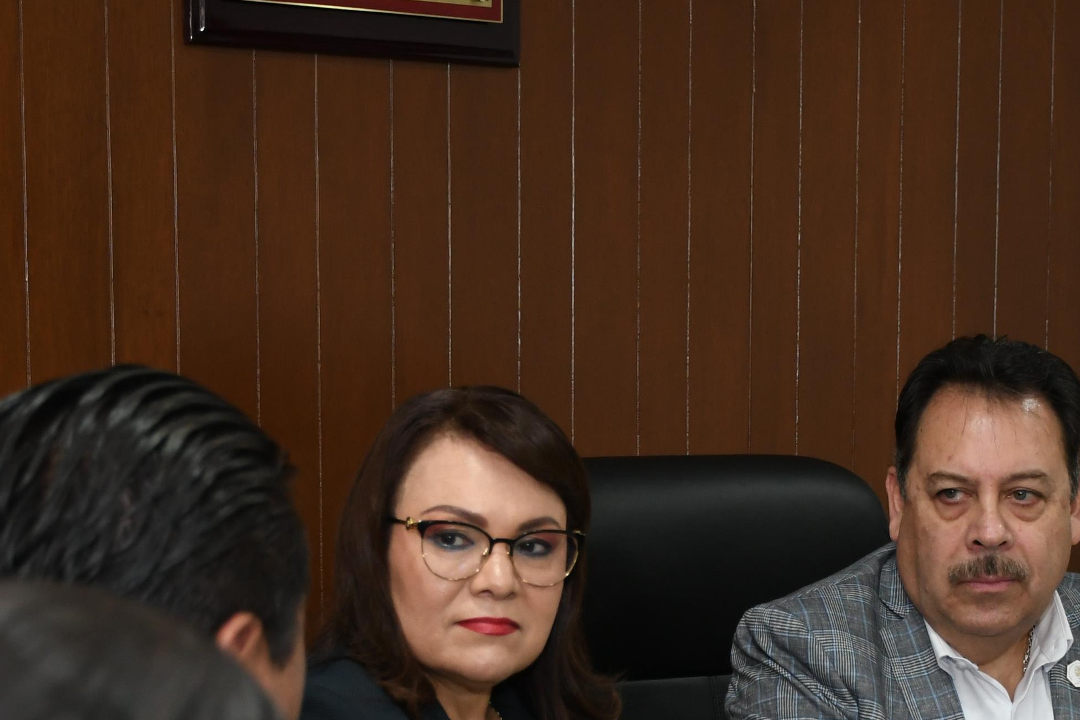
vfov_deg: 13.1
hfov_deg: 19.8
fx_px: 3090
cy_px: 772
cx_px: 625
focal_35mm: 103
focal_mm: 32
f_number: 4
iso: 1000
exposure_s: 1/100
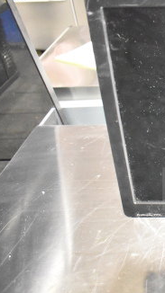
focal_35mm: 53
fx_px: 413
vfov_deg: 39.2
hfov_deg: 19.1
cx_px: 263
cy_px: 139
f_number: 3.5
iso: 12800
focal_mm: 18
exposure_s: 1/30
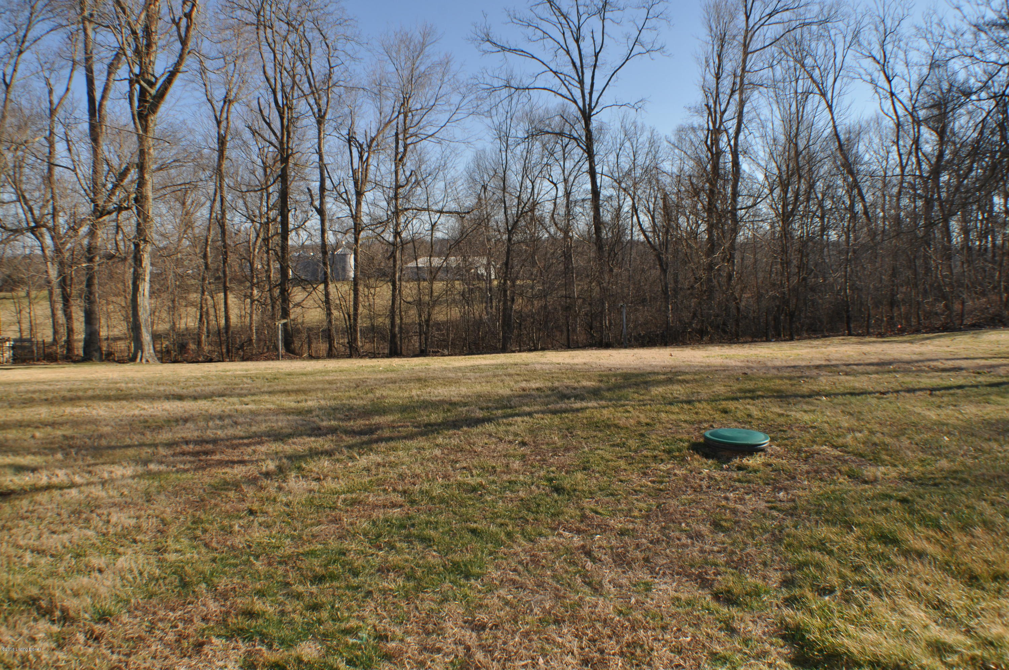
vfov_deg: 39.9
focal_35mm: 33
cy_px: 335
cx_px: 504
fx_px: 924
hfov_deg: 57.3
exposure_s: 1/200
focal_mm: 22
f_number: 13
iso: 200
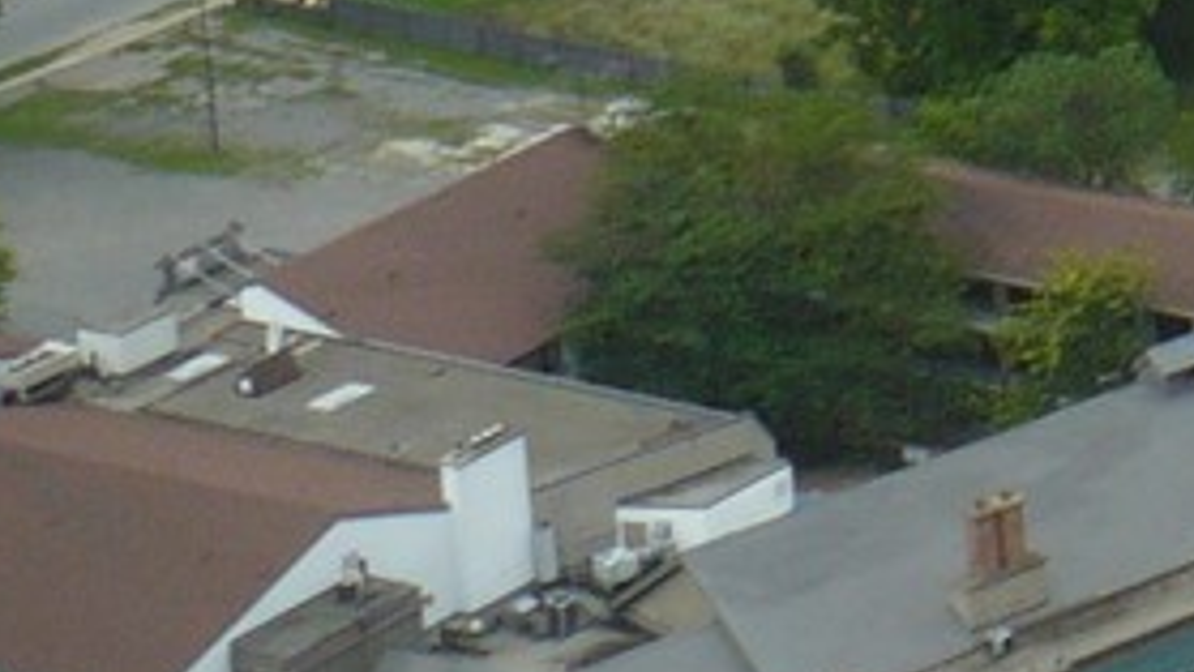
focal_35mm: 213
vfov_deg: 5.3
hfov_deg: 9.0
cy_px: -1494
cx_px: 3036
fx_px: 6744
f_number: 2.8
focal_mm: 6.1
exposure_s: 1/160
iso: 100
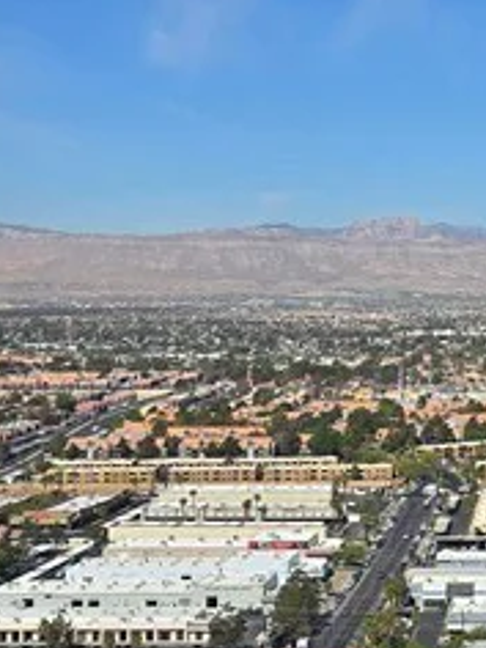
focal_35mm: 100
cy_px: 371
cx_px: 629
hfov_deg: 14.2
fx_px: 1872
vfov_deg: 19.6
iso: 12
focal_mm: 6.3
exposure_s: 1/1304
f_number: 1.7
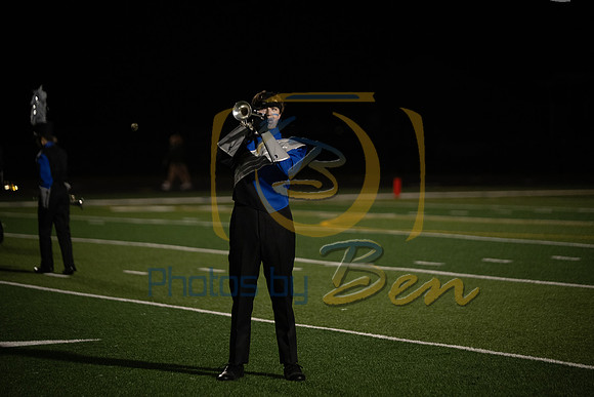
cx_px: 297
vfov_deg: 8.6
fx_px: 2640
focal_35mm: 160
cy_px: 198
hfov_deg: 12.8
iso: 3200
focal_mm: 160
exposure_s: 1/1250
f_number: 2.8
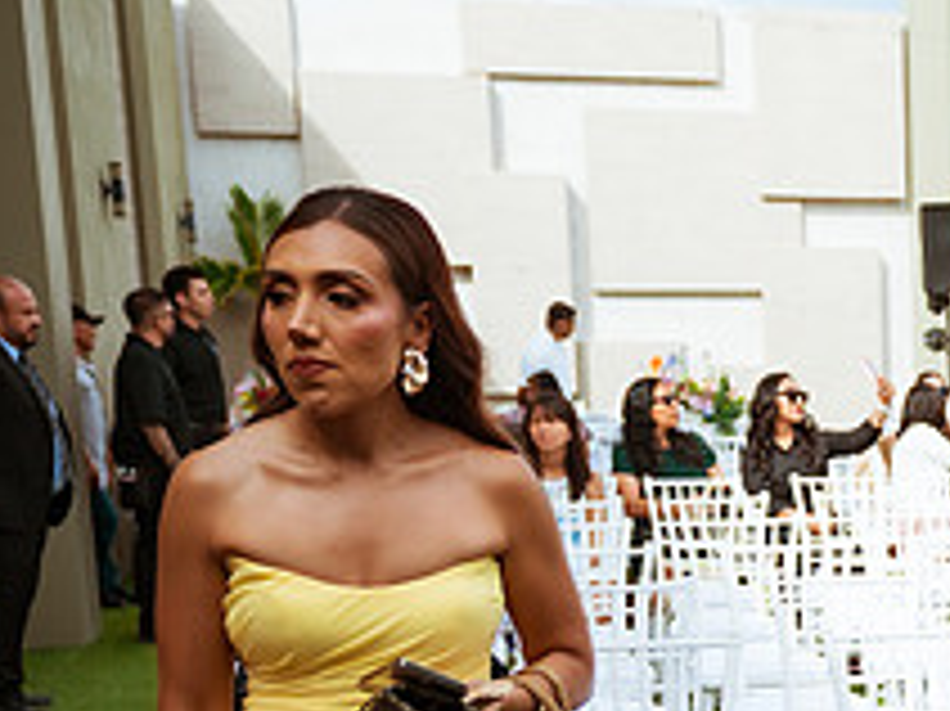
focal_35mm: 74
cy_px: 722
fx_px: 2030
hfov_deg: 24.2
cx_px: 1101
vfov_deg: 19.3
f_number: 2.8
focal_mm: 24
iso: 100
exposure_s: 1/1250
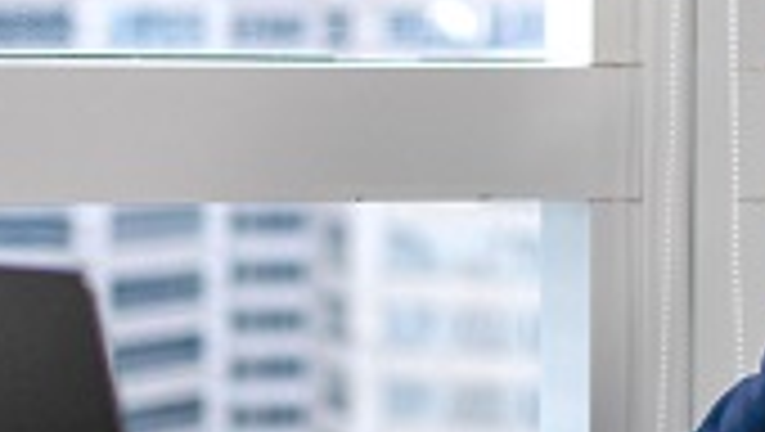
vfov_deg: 8.1
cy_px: 117
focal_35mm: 151
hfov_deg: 14.1
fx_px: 3066
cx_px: 680
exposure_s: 1/160
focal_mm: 35
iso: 250
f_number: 2
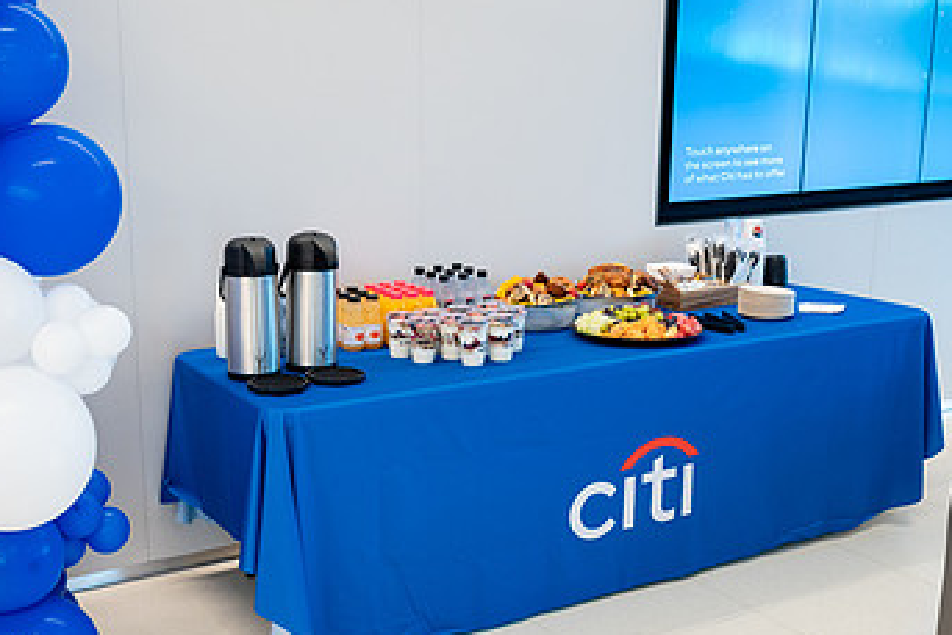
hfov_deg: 43.1
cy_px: 348
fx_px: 1190
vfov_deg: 29.9
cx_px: 330
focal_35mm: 45
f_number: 4
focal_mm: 26
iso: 640
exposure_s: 1/160
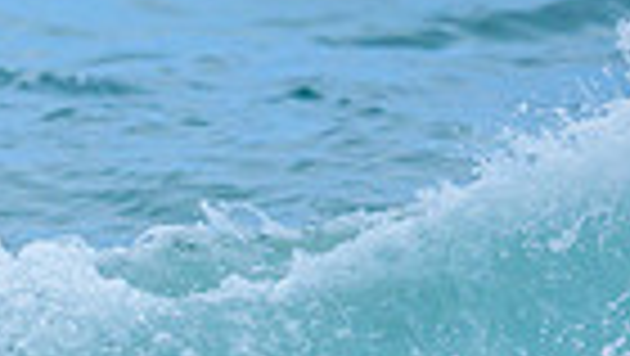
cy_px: 389
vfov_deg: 0.3
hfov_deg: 0.5
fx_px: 79477
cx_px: -188
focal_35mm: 4754
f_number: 6.3
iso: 450
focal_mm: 800
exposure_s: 1/2500
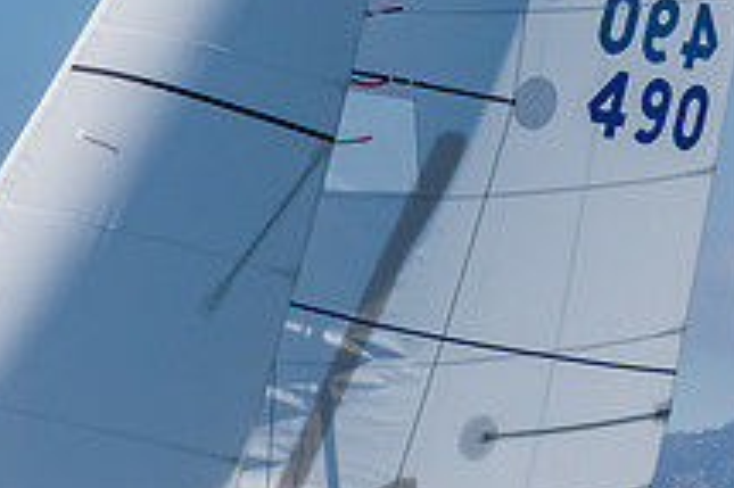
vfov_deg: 3.6
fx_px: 7803
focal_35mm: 383
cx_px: 952
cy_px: 618
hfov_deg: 5.4
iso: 640
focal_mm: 95
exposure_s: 1/1250
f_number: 14
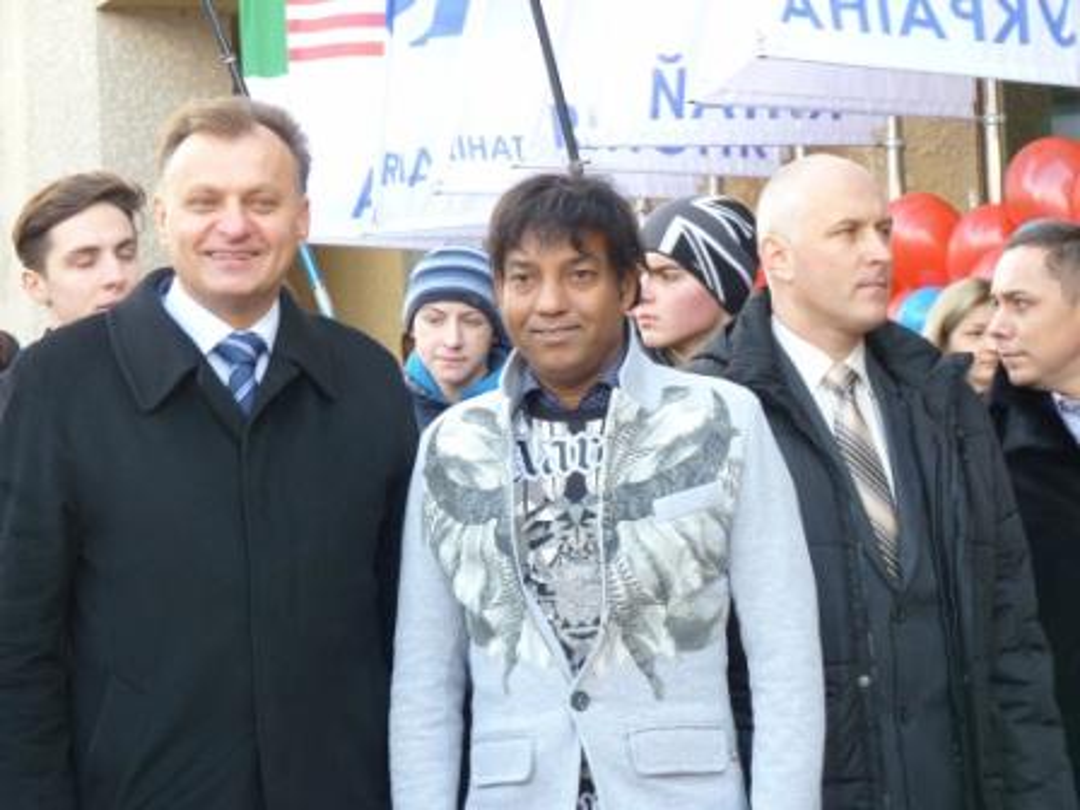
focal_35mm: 122
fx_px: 3806
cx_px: 540
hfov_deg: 16.1
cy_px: 405
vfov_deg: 12.1
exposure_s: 1/40
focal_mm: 21.6
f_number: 3.6
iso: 100
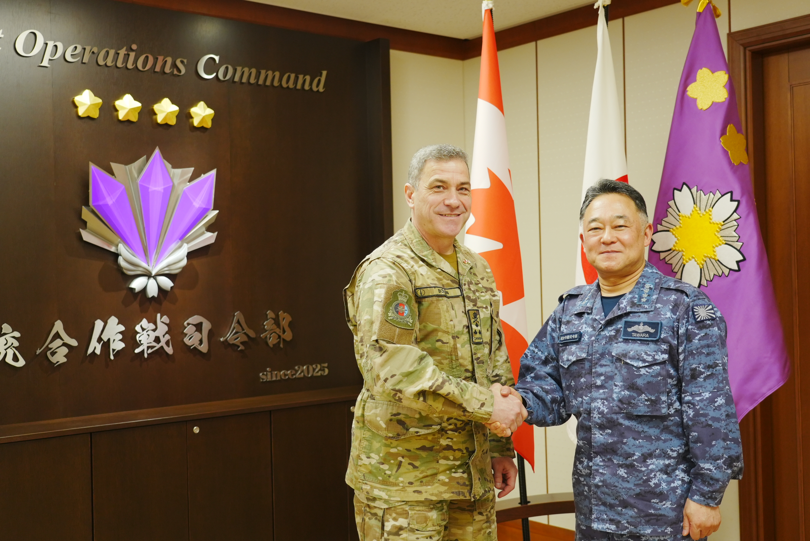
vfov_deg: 31.9
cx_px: 405
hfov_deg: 46.4
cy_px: 270
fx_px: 945
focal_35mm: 42
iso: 2000
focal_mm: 42
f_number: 4
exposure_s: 1/250
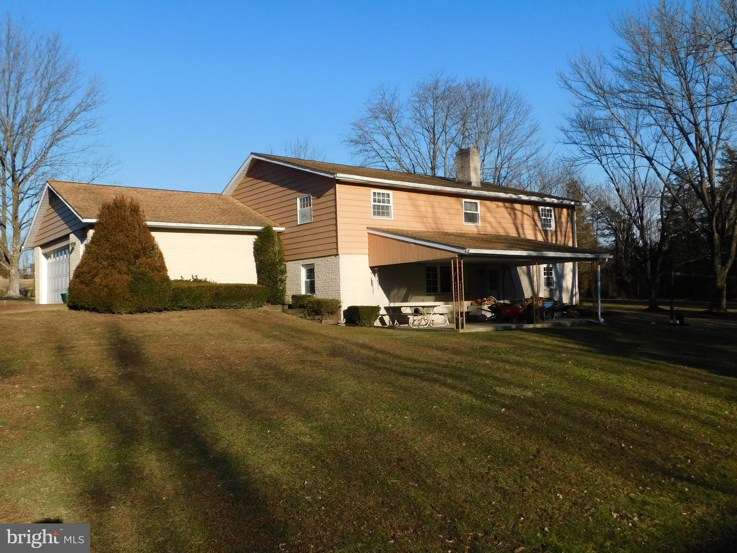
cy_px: 276
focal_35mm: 30
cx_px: 368
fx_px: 639
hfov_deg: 60.0
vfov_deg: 46.8
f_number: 3.2
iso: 125
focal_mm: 5.3
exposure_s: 1/1250
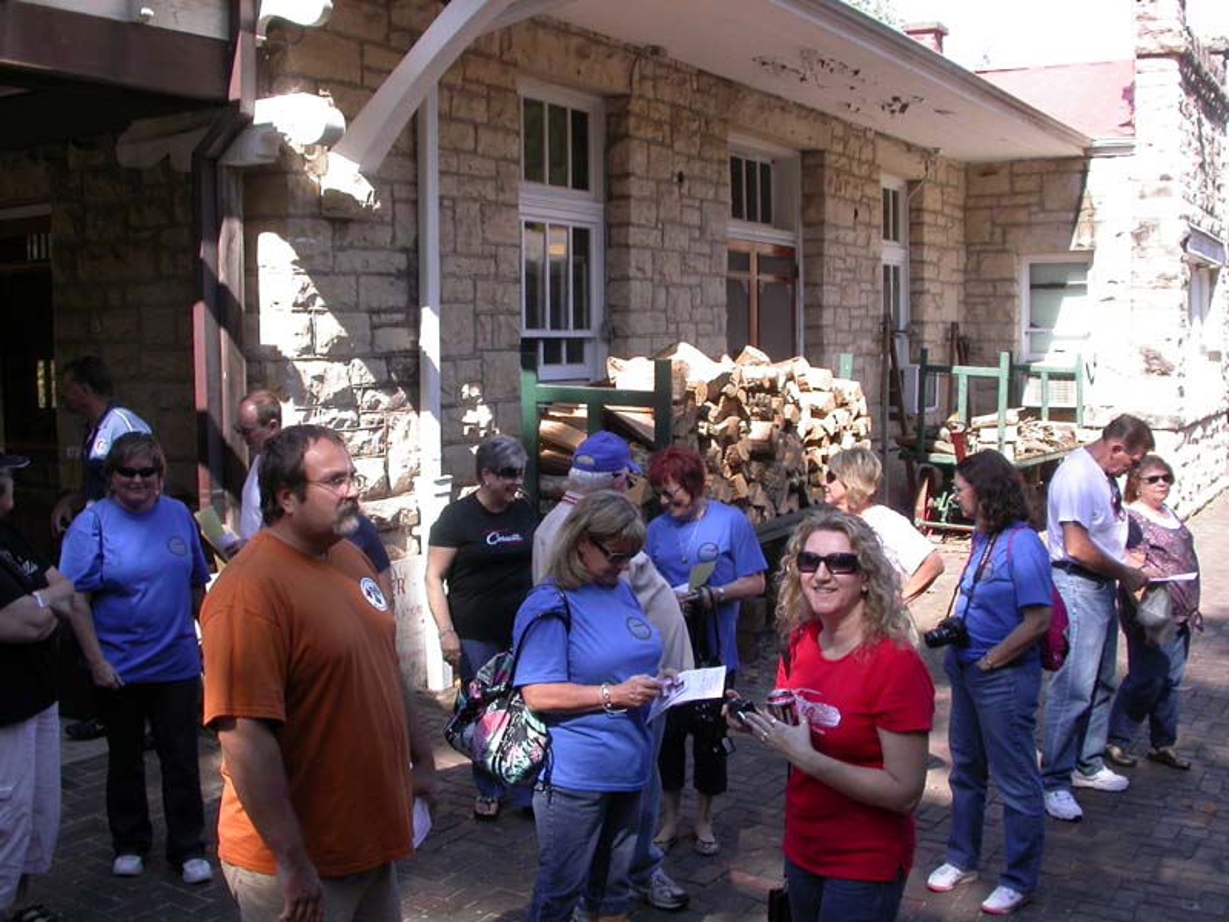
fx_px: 1349
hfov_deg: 49.0
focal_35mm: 38
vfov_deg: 37.7
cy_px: 461
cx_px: 614
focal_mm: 7.85
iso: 100
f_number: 5.3
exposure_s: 1/151
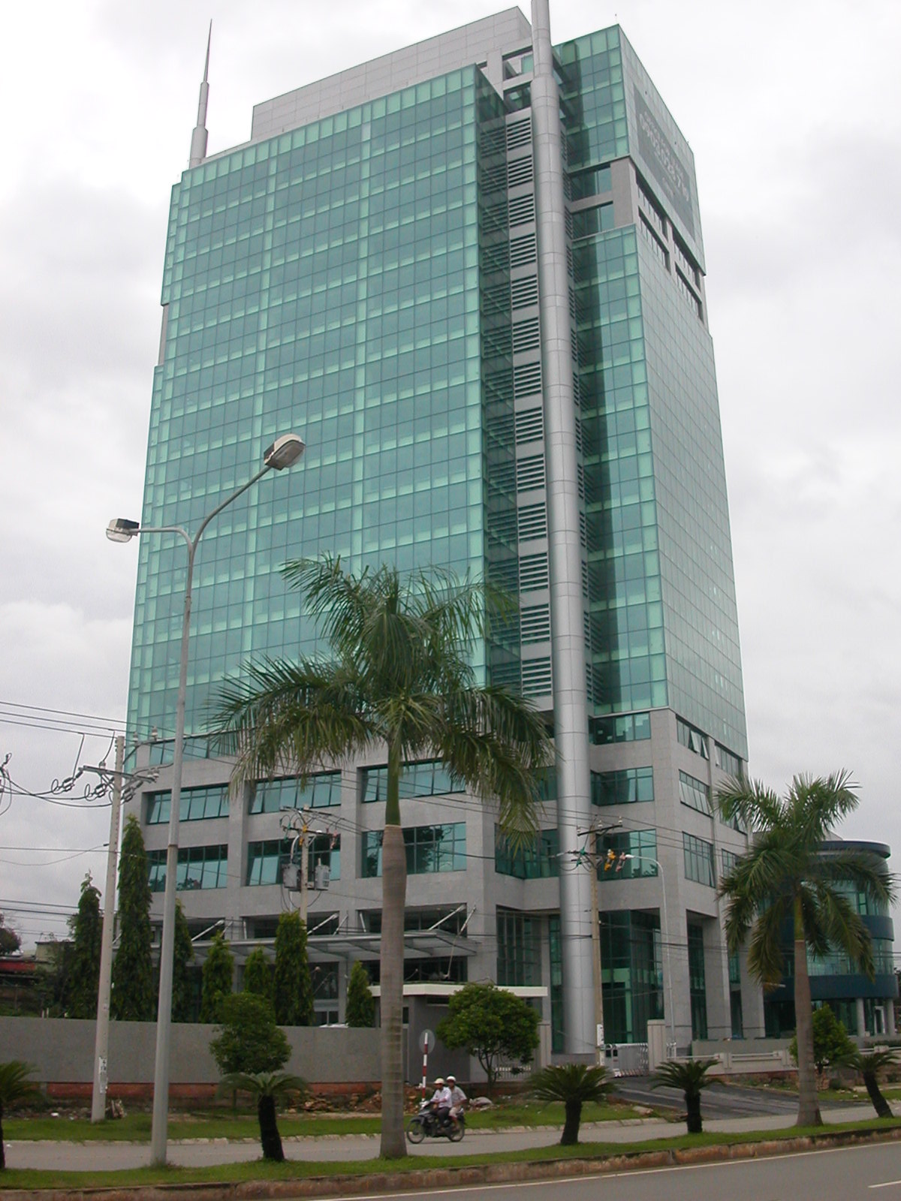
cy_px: 600
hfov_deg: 38.7
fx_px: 1284
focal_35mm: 37
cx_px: 450
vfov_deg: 50.1
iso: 100
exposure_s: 1/167
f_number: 4.5
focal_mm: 5.6
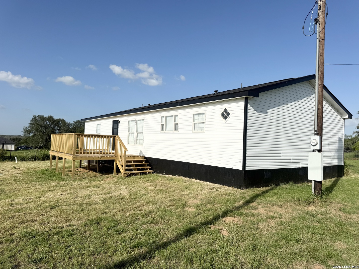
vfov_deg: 56.8
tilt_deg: +1.8
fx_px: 249
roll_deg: -2.8
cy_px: 134
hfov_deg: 71.6
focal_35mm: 24
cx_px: 180
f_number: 1.78
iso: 80
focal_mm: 6.76
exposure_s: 1/12346
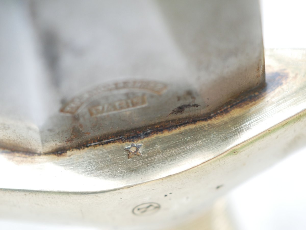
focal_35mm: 60
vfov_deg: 24.4
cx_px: 153
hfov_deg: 32.2
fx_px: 531
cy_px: 115
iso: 1000
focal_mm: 30
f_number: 3.5
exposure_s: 1/125
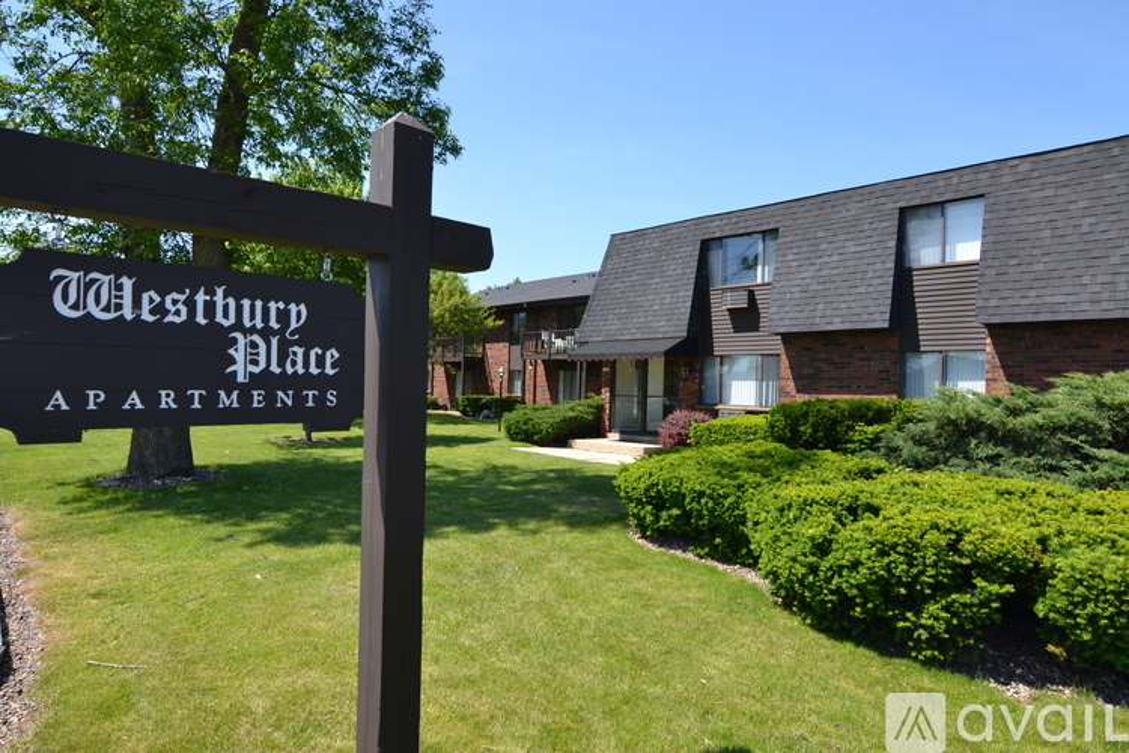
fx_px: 659
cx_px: 564
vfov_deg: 59.5
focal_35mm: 21
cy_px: 376
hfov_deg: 81.2
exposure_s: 1/160
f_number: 6.3
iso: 100
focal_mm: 14
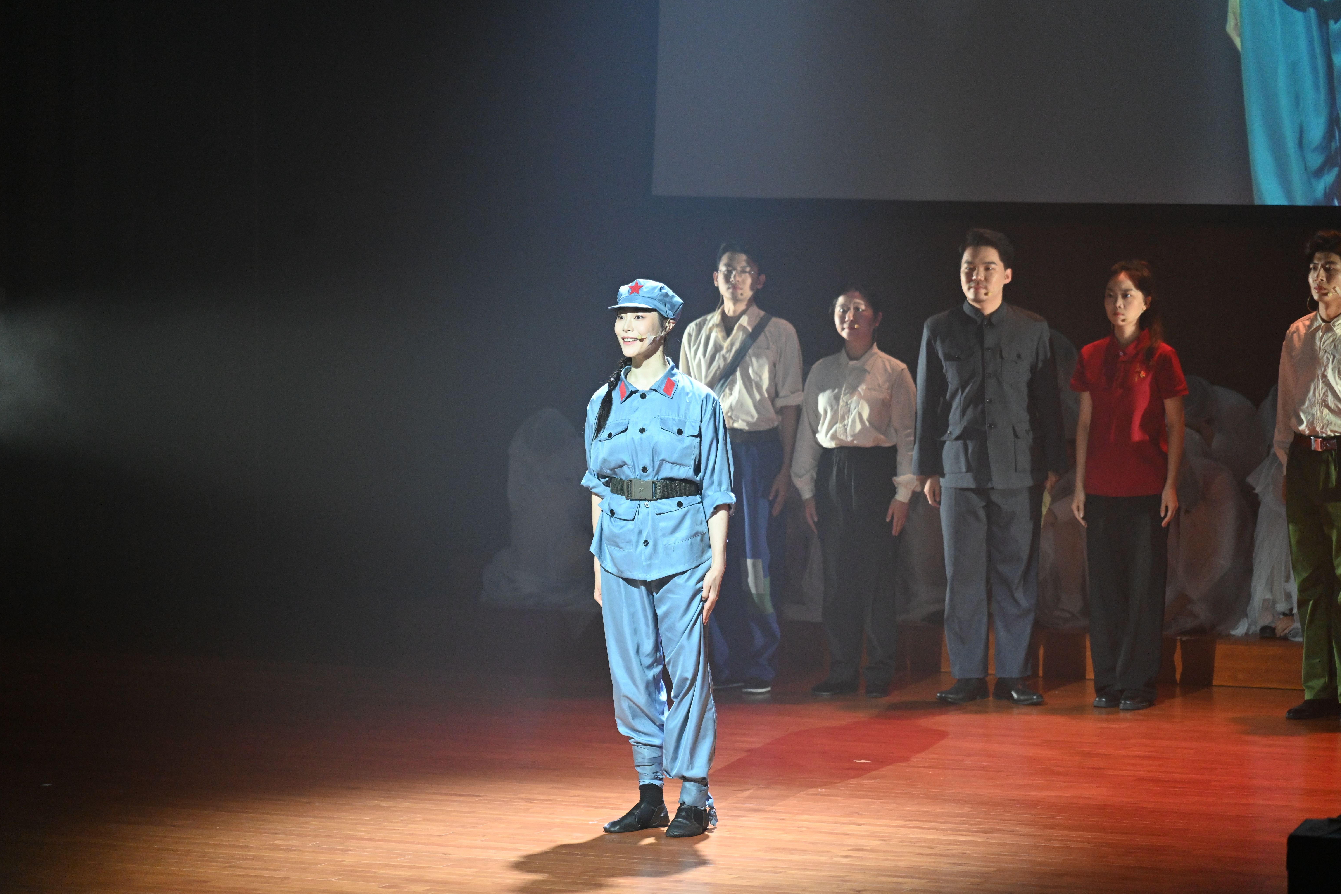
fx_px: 4507
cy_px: 447
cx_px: 668
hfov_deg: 16.9
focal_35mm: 121
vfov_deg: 11.3
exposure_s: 1/125
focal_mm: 120
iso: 3200
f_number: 4
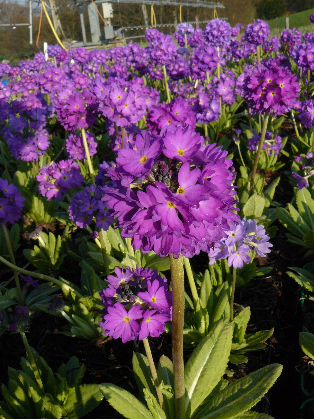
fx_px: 435
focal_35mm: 36
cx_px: 157
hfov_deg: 39.7
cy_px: 210
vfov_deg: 51.4
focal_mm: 6
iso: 200
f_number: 7.1
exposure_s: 1/400
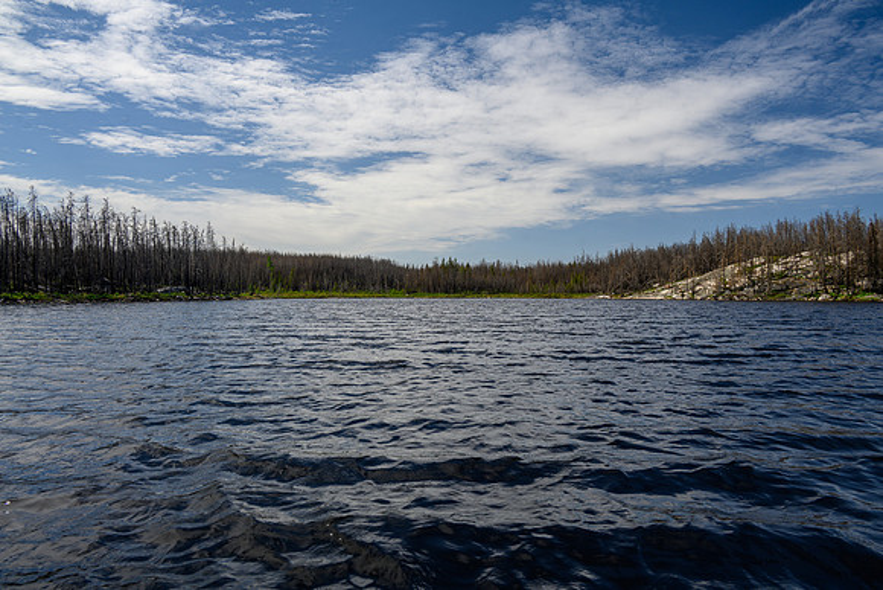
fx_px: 599
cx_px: 442
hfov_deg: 72.8
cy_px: 295
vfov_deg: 52.3
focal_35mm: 24
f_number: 8
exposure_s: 1/160
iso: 100
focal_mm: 24
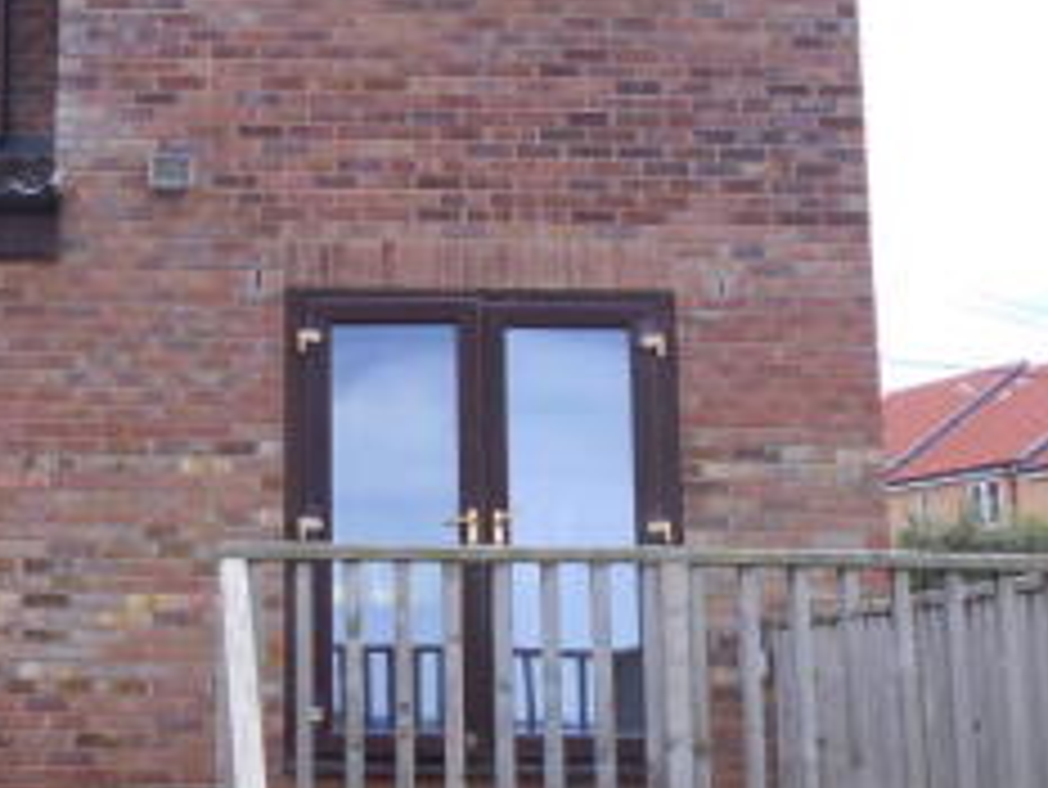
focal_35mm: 65
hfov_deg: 28.8
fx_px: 1969
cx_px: 133
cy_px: 317
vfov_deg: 22.6
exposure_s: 1/200
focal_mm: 4.6
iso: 80
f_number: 3.2
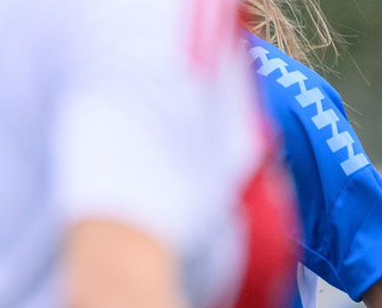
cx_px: -328
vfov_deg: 0.6
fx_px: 30155
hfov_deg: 0.7
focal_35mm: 2660
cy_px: 285
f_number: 5.6
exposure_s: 1/1250
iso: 1400
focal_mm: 400
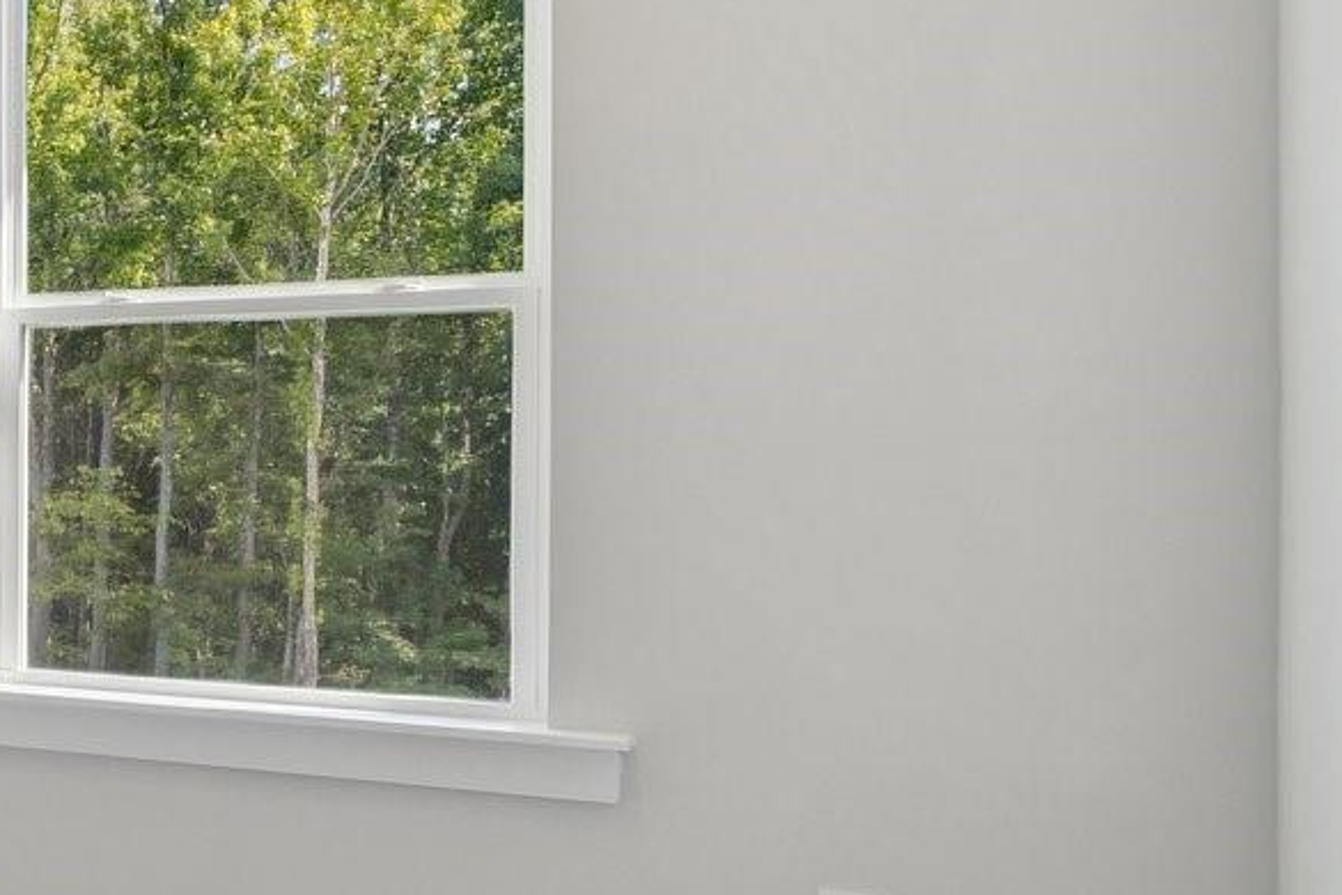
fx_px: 1826
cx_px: -982
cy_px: 449
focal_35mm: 49
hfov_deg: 23.6
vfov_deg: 27.5
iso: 160
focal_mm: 14
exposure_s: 1/80
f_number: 7.1
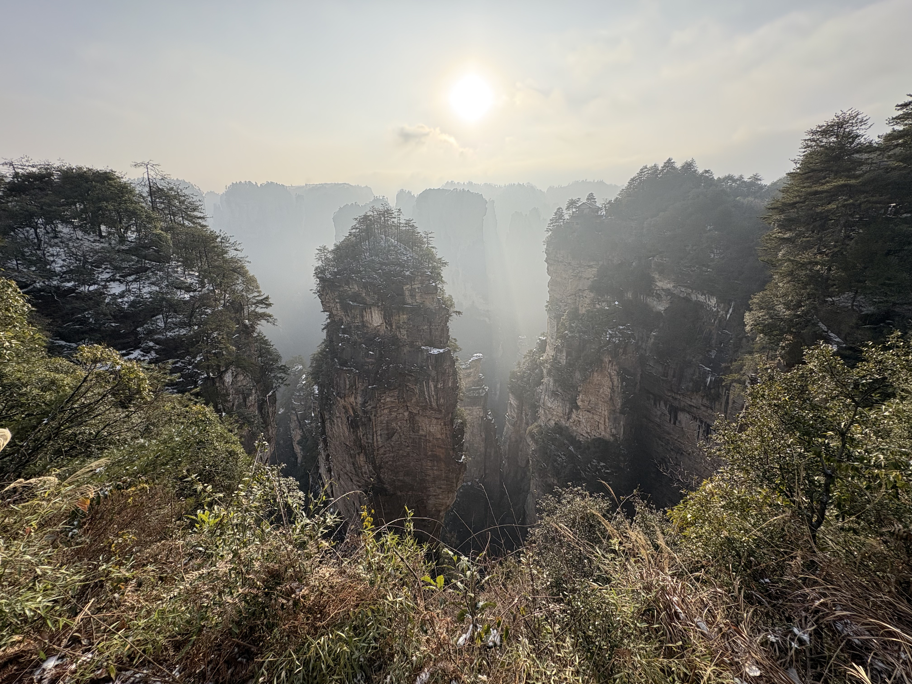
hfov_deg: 102.1
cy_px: 342
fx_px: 369
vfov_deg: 85.7
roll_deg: +0.6
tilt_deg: -18.2
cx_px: 456
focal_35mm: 14
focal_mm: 2.22
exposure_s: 1/1178
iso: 64
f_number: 2.2
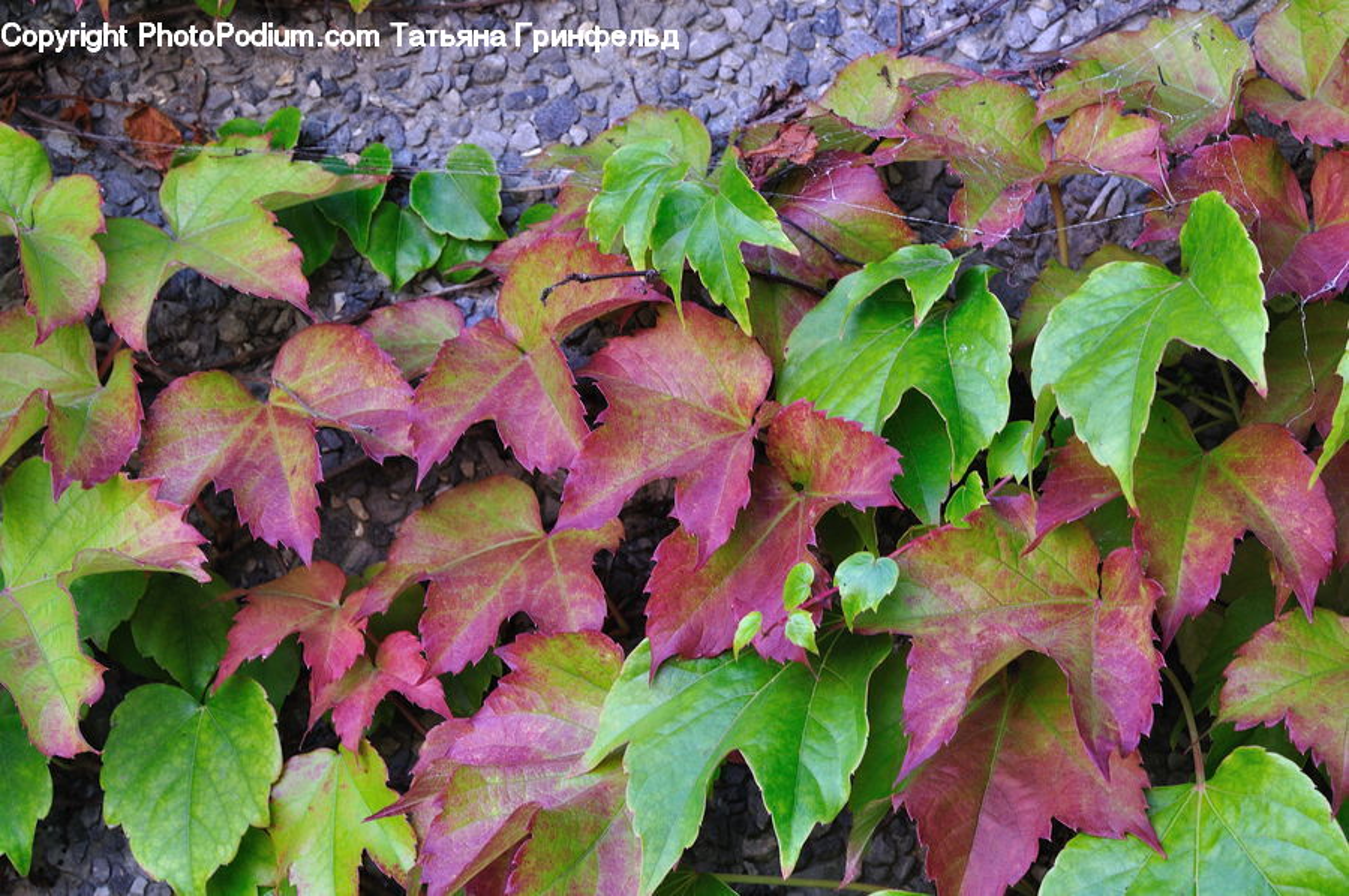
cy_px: 448
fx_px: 3930
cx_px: 674
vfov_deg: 13.0
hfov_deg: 19.5
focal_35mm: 105
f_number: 8
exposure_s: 1/50
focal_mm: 70
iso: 400
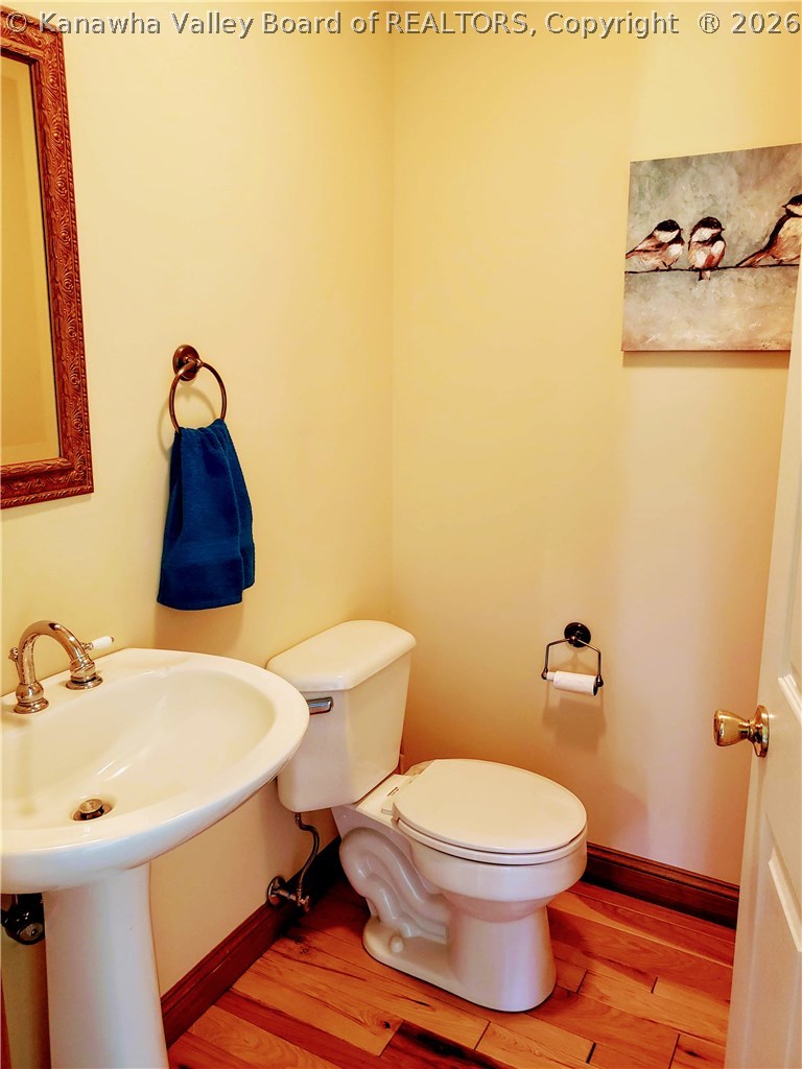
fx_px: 803
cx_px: 401
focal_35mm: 26
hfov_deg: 53.1
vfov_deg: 67.3
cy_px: 534
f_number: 1.5
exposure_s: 1/30
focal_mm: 4.3
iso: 250
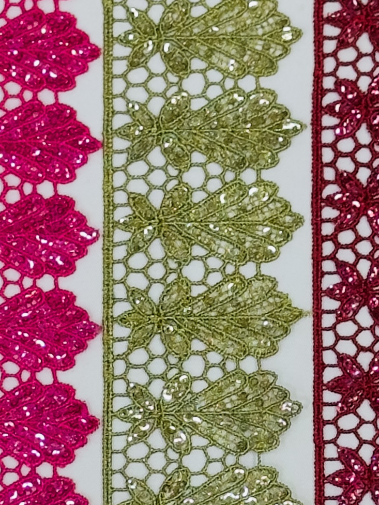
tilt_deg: -83.5
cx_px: 203
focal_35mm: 198
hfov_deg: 7.5
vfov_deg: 10.0
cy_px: 420
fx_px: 2890
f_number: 1.78
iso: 64
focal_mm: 6.86
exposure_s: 1/343
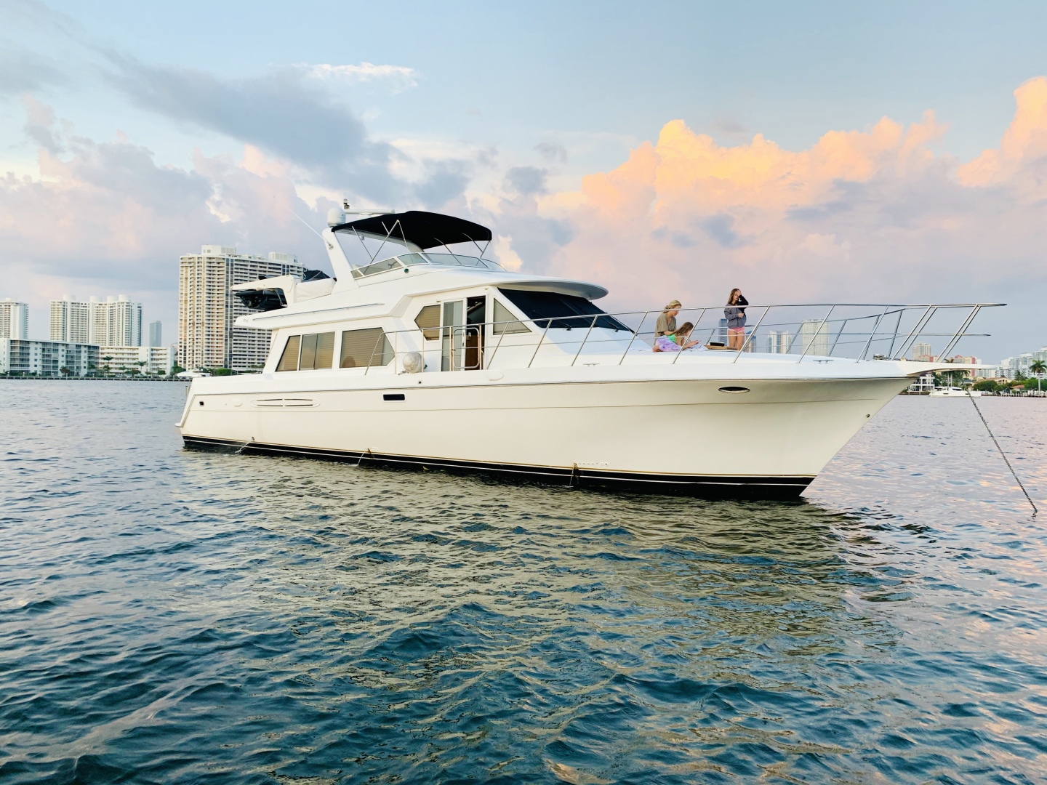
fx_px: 786
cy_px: 392
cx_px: 524
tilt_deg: +1.4
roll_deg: -1.2
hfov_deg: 67.3
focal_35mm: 26
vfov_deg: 53.1
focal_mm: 4.25
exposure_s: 1/122
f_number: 1.8
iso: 25
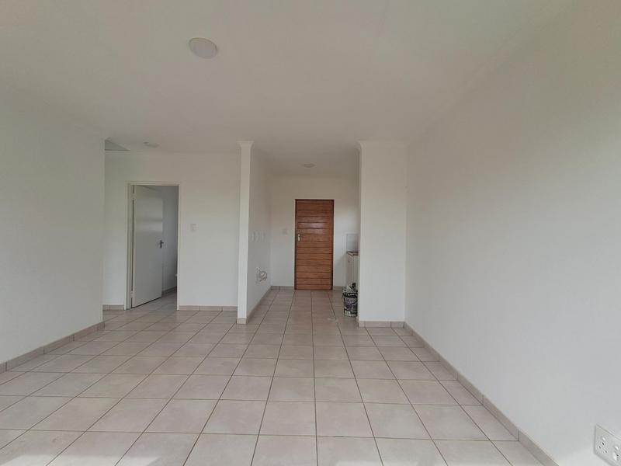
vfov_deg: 78.1
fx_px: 287
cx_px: 310
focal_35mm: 16
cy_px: 233
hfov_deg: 94.5
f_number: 2.2
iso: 40
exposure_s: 1/153
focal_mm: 1.64
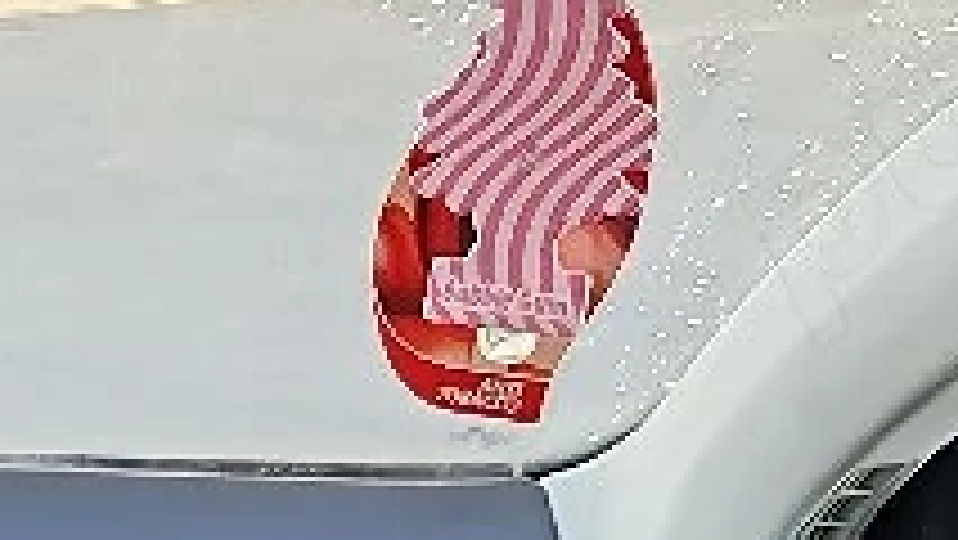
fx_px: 3507
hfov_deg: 13.8
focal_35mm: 138
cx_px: -810
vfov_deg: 8.3
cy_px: 1134
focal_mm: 6.12
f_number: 1.9
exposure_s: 1/100
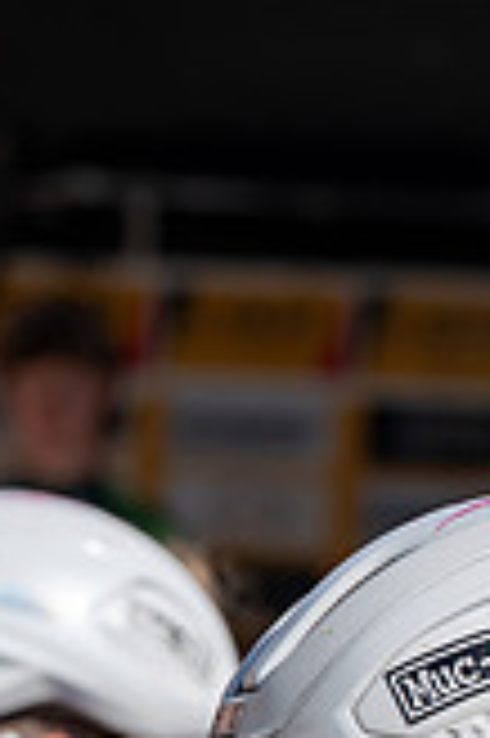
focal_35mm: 321
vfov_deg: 6.4
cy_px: 972
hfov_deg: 4.3
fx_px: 6567
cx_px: 432
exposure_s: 1/1000
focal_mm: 117
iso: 200
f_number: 6.3
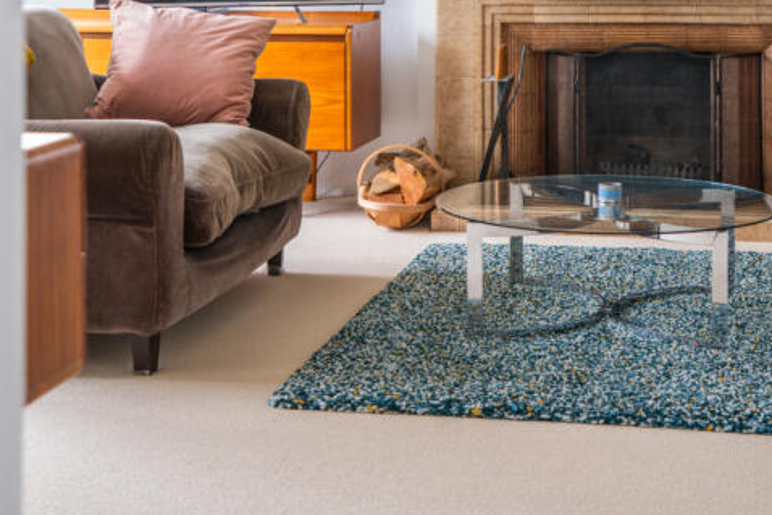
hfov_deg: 26.9
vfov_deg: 17.7
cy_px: -23
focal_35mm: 75
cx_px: 470
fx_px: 1609
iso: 200
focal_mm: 35
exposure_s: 1/5
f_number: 2.8
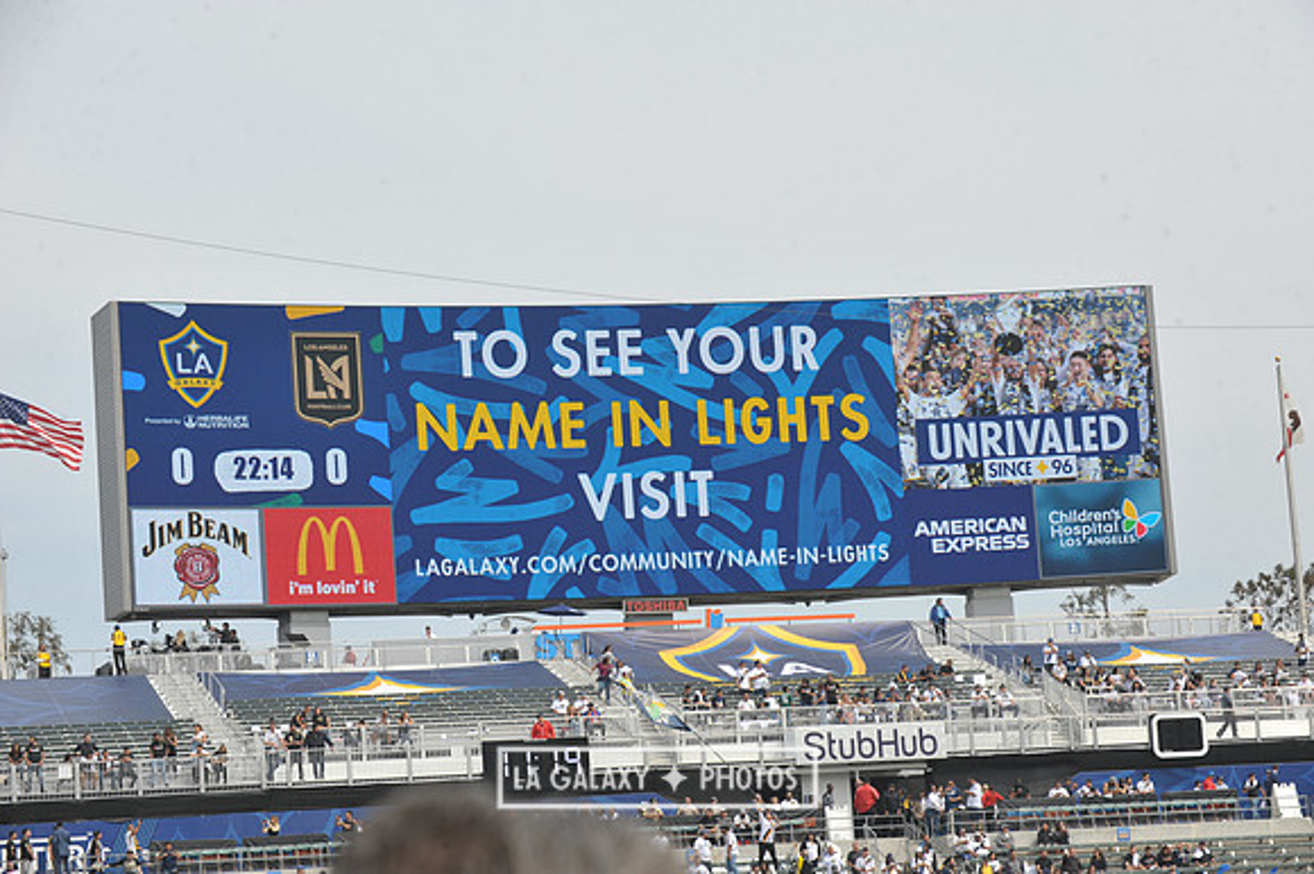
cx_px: 657
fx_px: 4013
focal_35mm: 110
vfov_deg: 12.4
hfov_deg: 18.6
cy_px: 437
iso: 200
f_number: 10
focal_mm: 110
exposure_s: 1/400
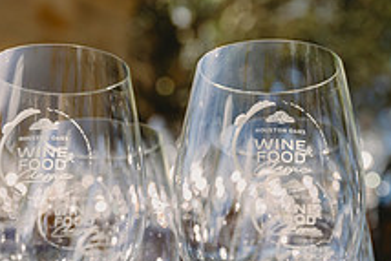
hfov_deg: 15.4
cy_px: 231
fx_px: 1445
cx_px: 115
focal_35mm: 133
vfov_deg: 10.3
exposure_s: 1/400
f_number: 5.6
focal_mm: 49
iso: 125
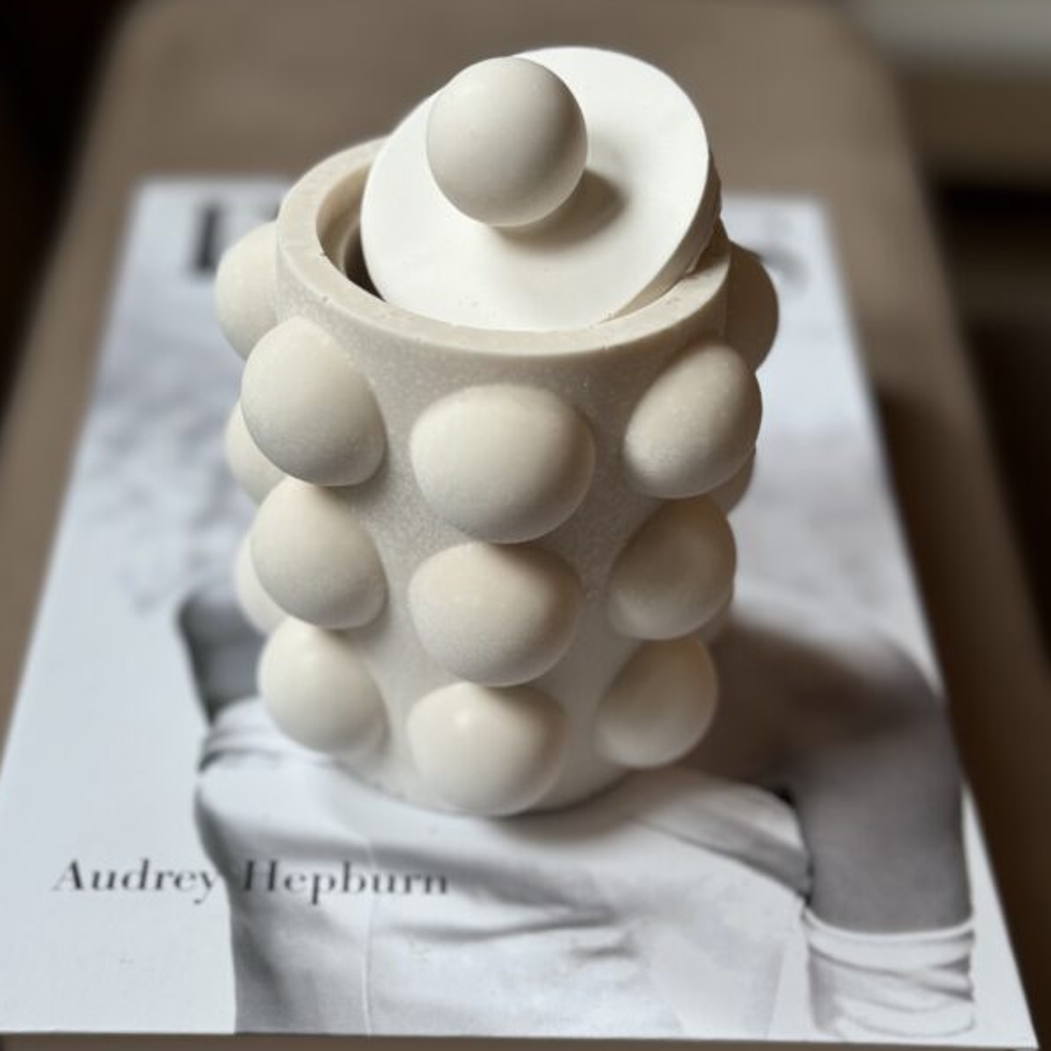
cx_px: 523
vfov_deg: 29.9
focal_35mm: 57
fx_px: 1958
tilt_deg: -40.1
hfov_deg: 30.0
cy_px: 661
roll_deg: -4.1
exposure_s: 1/100
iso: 80
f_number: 1.78
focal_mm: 6.76
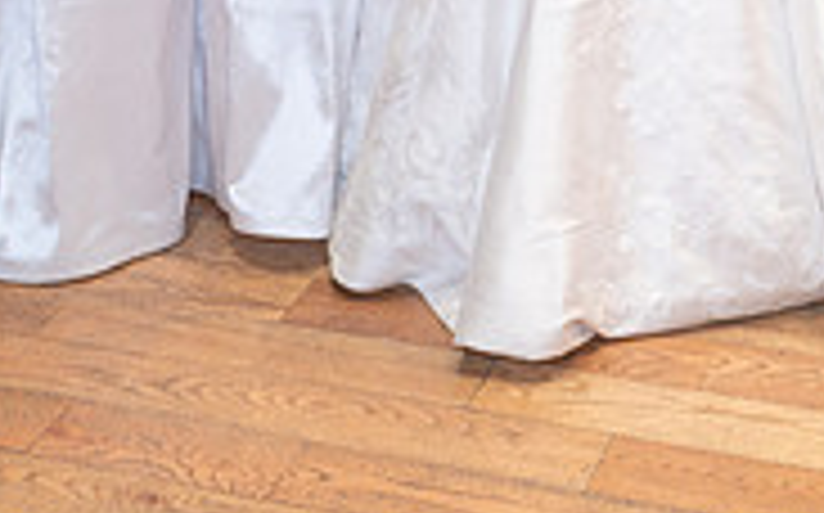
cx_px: 338
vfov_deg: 11.3
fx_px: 2423
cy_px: -396
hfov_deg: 19.3
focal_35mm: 108
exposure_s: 1/25
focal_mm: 43
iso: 400
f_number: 4.5
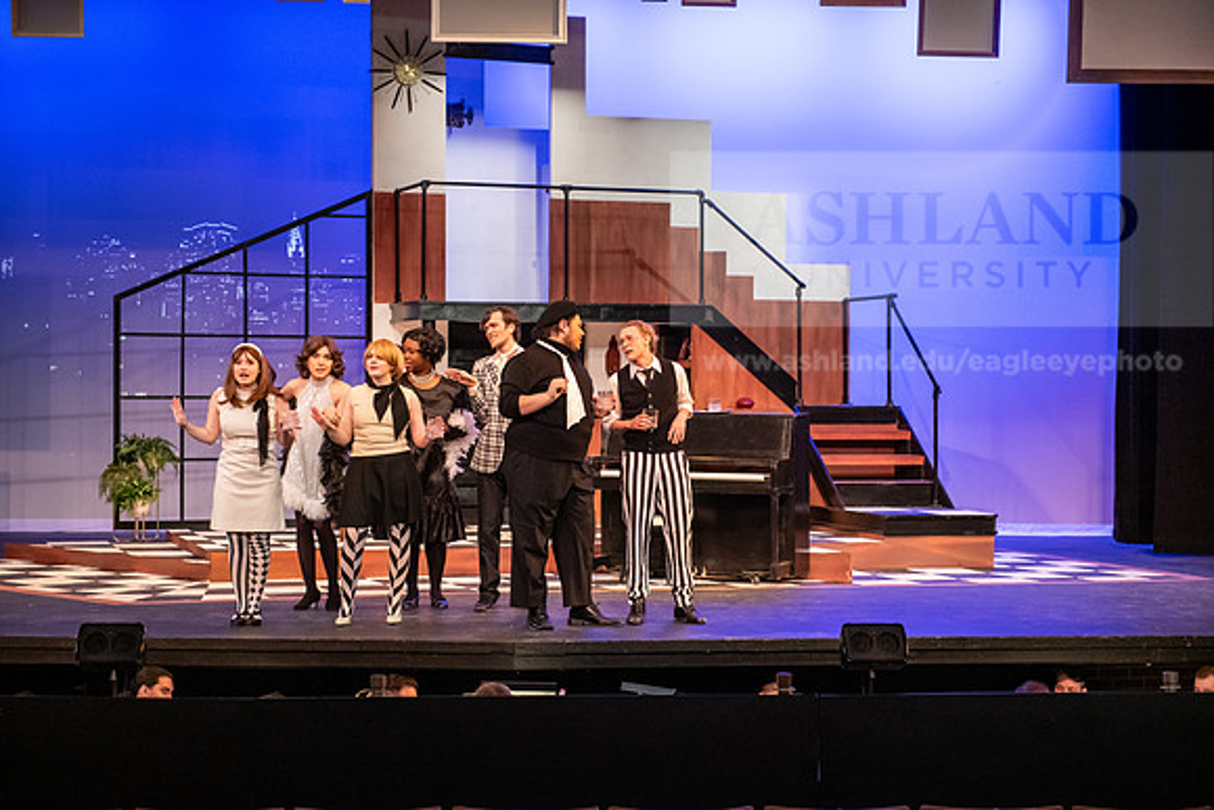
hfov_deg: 28.8
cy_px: 405
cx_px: 607
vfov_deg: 19.5
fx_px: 2361
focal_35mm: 70
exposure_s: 1/200
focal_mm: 70
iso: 4000
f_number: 3.5
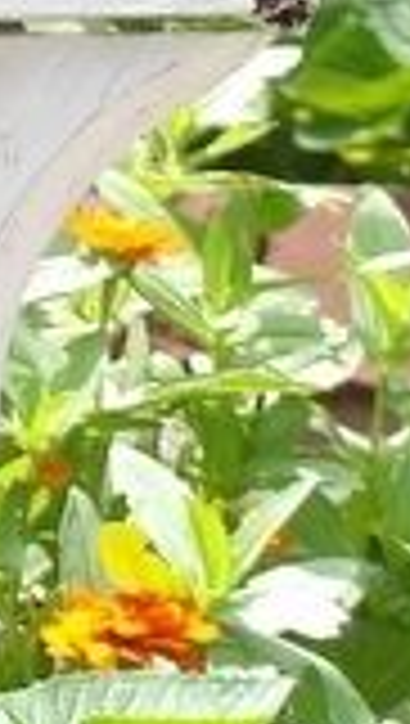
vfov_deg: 1.8
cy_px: -544
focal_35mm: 1200
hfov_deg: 1.0
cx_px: -424
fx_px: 23108
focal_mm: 39.8
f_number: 4.5
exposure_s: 1/150
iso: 100
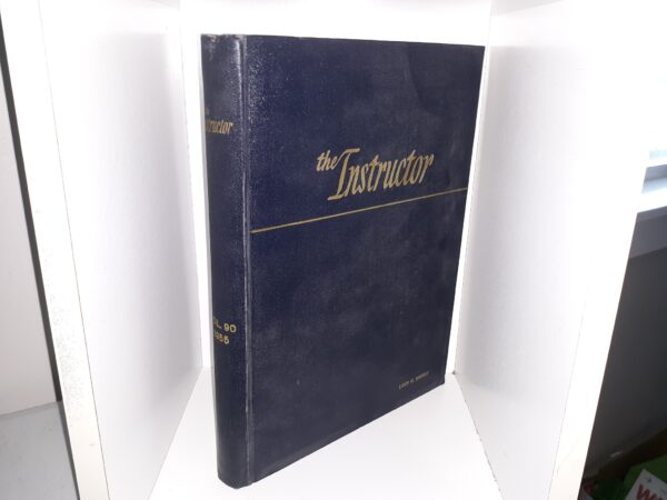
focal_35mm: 28
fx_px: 540
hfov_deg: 63.4
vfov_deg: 49.7
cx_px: 334
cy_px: 250
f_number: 1.7
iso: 50
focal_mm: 3.7
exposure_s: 1/40
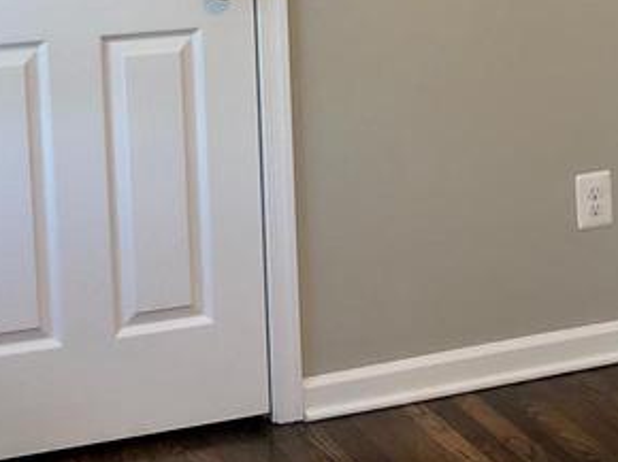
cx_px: 599
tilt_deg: -3.2
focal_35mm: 99
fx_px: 1766
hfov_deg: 19.4
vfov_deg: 14.5
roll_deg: +0.8
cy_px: -57
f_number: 1.8
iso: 32
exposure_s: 1/30
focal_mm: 4
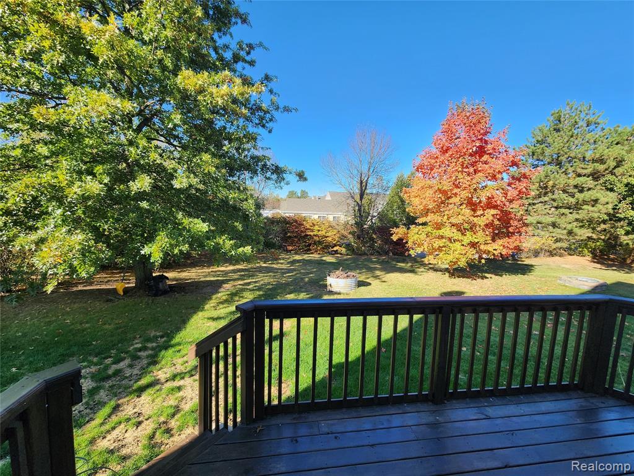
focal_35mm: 13
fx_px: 238
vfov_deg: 89.9
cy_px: 238
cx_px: 317
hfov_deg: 106.2
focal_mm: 2.2
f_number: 2.2
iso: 50
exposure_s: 1/681
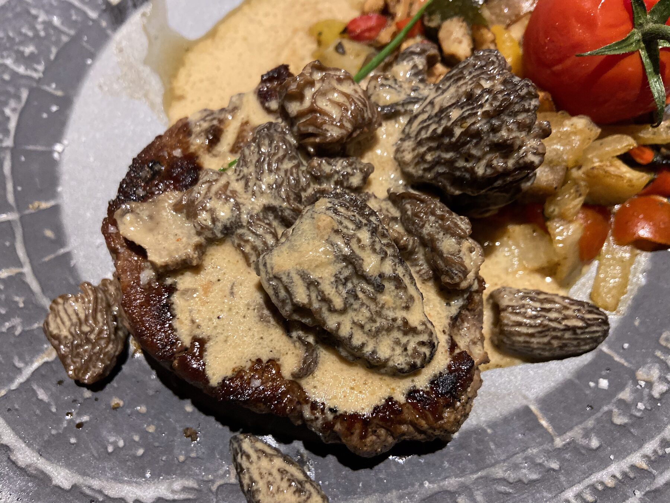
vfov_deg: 53.1
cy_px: 252
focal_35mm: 26
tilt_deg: -68.1
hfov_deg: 67.3
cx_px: 335
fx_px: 503
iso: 400
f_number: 1.8
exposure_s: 1/50
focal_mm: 4.25
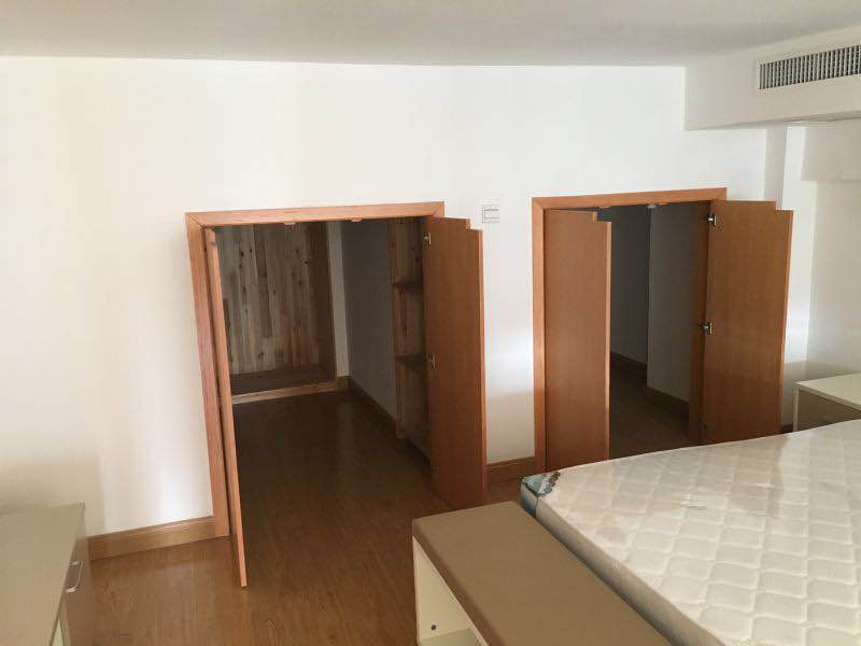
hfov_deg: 61.7
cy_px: 323
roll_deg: +1.9
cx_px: 430
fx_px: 721
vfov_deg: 48.2
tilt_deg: -12.3
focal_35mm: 29
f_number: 2.2
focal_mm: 4.15
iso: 200
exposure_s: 1/25
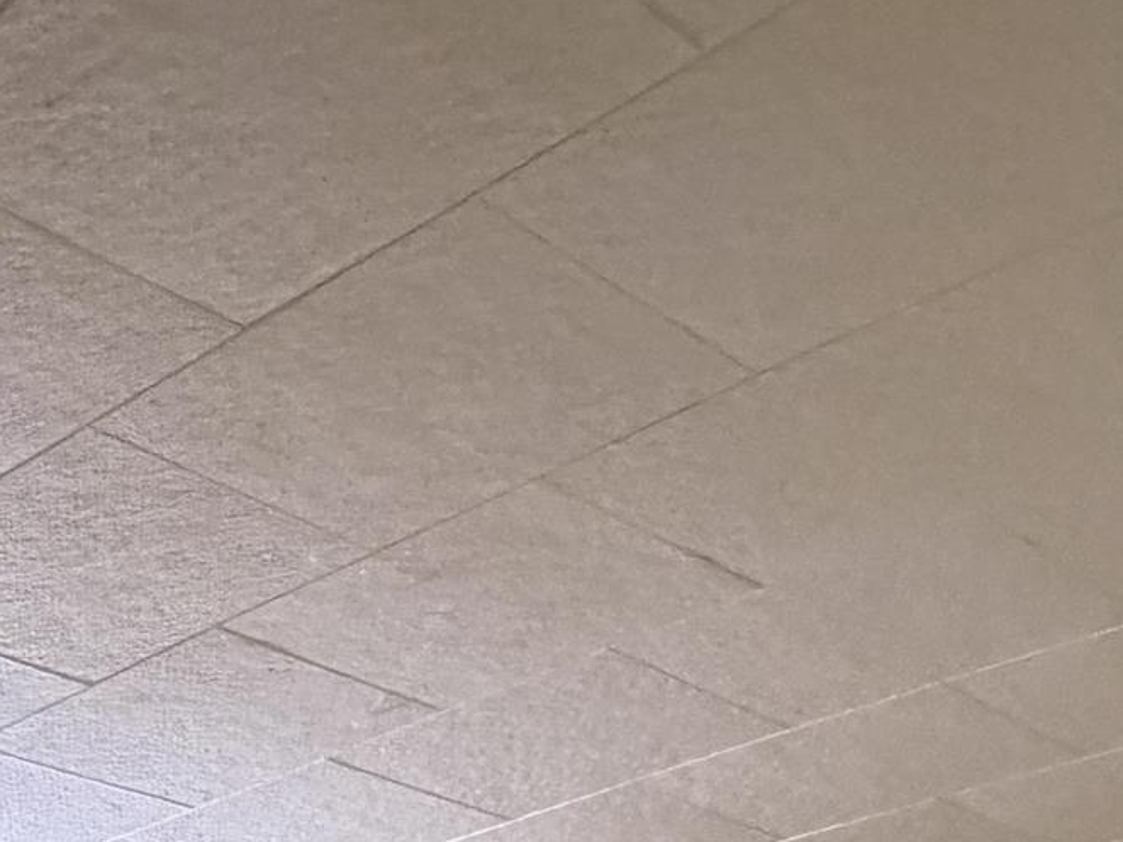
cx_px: -97
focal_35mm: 65
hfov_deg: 27.4
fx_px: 2108
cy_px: 1852
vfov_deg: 15.7
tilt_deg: -6.5
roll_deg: +2.4
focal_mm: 2.22
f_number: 2.2
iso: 1250
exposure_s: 1/60
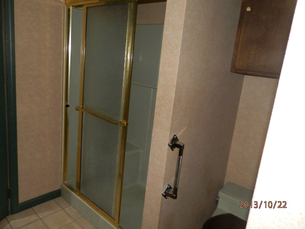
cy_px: 114
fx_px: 220
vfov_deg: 54.9
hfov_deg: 69.4
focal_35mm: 25
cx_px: 152
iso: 320
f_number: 8.7
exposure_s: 1/30
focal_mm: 4.5
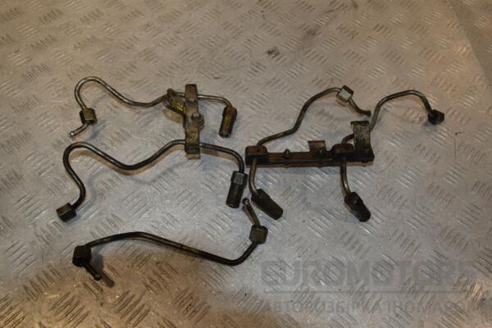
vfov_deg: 40.0
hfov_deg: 57.2
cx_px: 246
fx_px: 451
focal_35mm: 33
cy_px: 164
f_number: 11
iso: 800
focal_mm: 22
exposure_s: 1/200
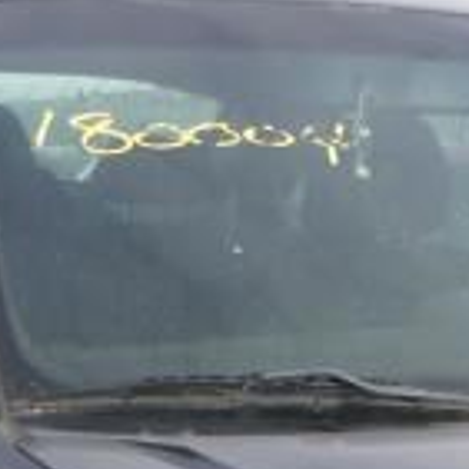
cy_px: 825
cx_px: 615
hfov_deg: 13.4
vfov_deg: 12.8
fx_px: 1916
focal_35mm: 125
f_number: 3.9
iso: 100
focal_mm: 4.5
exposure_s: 1/320
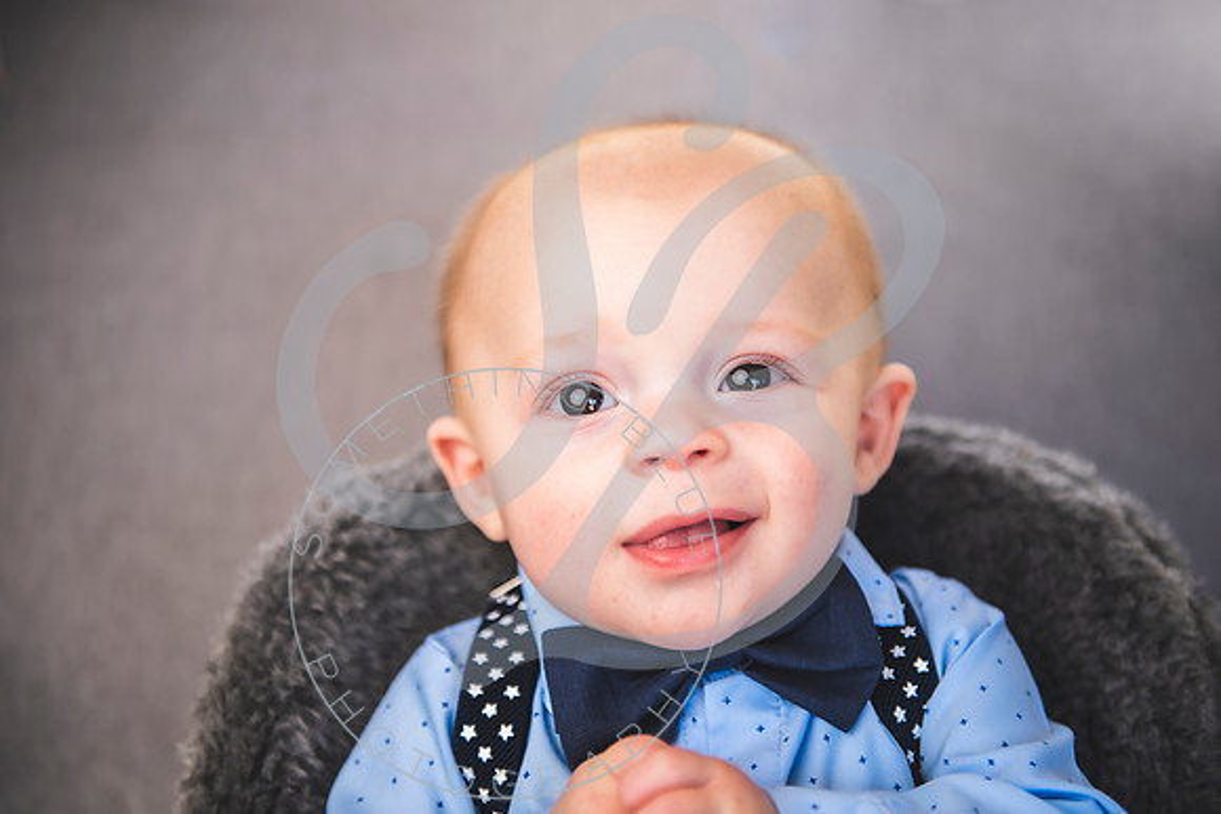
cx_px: 610
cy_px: 407
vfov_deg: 24.6
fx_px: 1866
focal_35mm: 55
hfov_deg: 36.2
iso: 100
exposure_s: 1/125
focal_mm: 55
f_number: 2.8
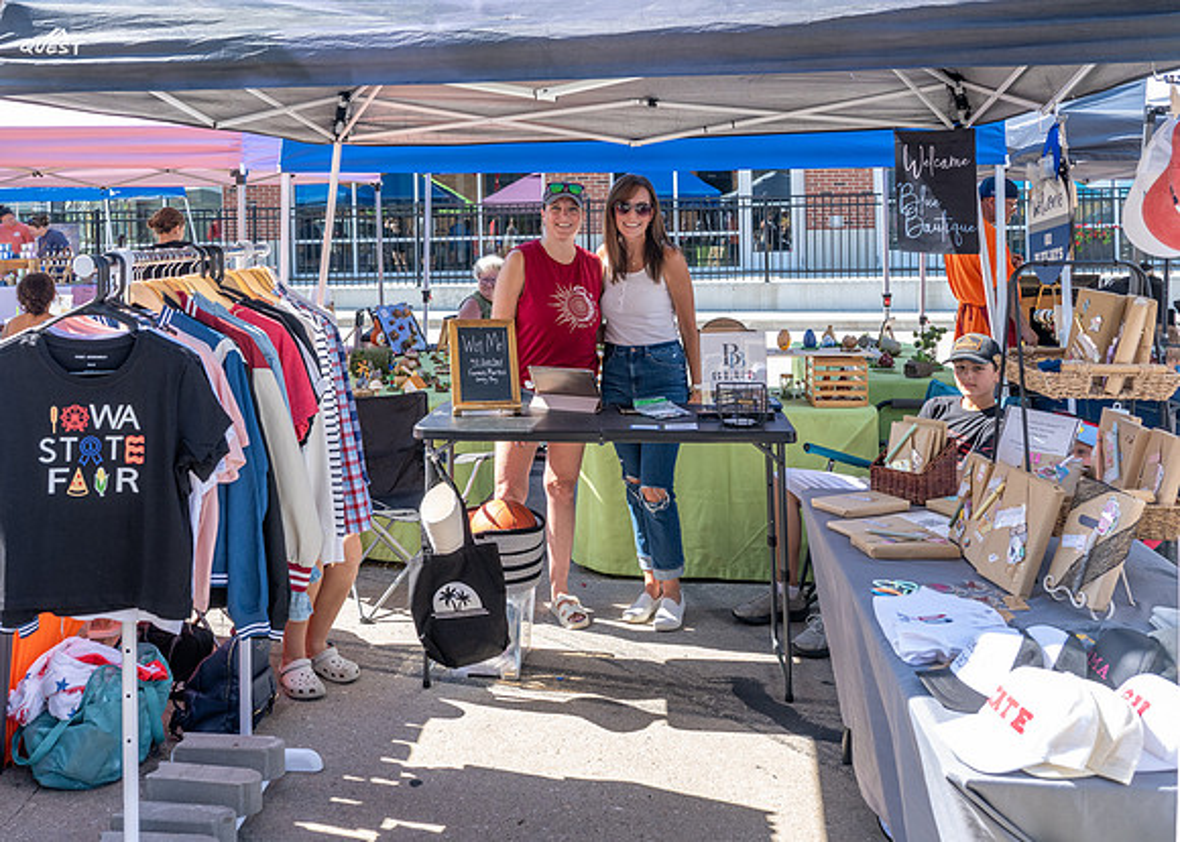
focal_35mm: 36
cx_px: 485
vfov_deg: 37.3
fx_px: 1220
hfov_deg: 51.3
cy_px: 232
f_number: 5
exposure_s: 1/200
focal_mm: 24
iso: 200
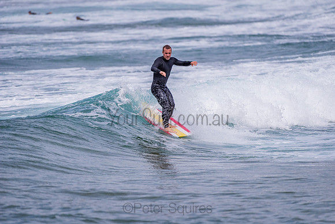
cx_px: 168
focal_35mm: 500
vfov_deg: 2.8
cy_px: 112
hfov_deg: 4.1
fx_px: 4654
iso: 360
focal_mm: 500
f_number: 5.6
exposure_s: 1/1250
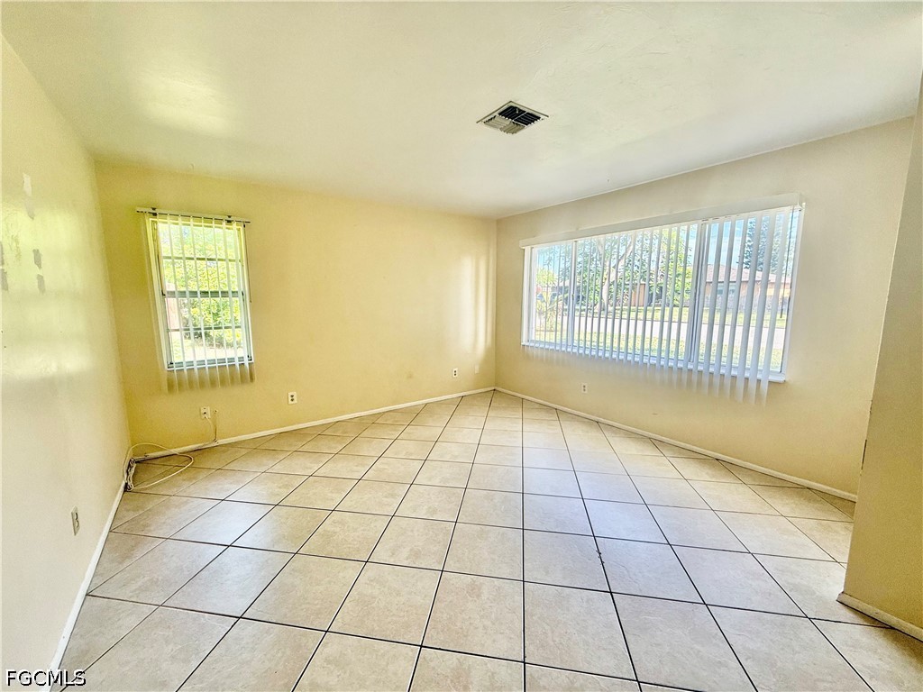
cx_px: 462
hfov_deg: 102.1
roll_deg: +0.4
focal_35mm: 14
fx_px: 373
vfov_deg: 85.7
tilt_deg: -8.0
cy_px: 346
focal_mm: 2.22
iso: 80
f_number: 2.2
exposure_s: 1/120
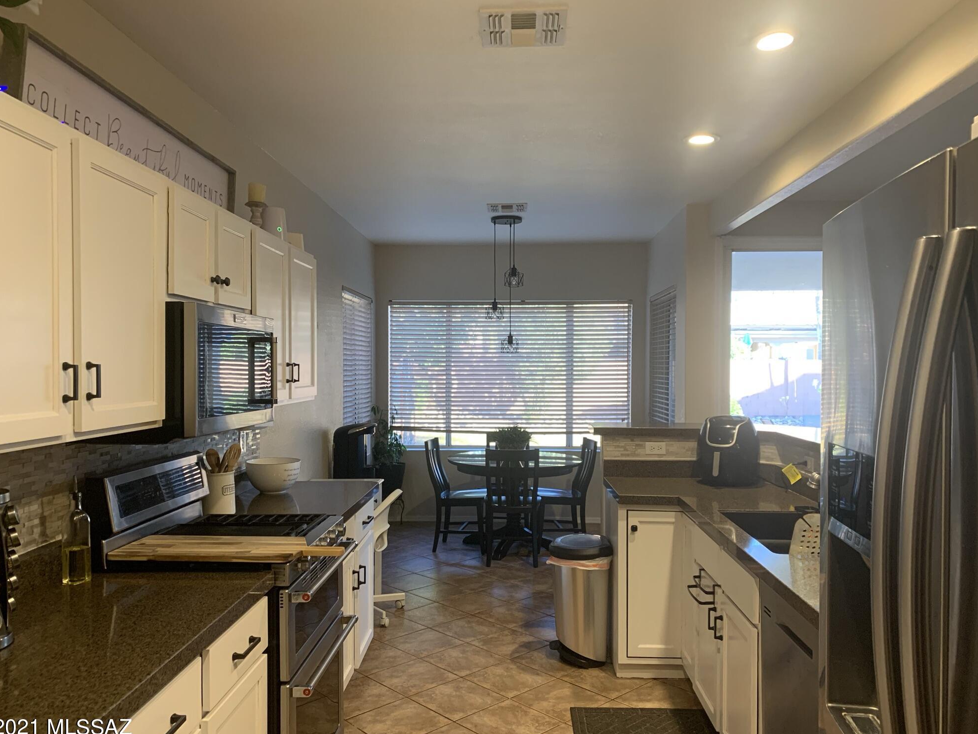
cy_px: 381
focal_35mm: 27
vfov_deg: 51.3
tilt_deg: -2.0
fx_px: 763
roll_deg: +0.1
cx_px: 482
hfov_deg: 65.3
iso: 200
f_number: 1.8
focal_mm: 4.25
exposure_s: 1/60
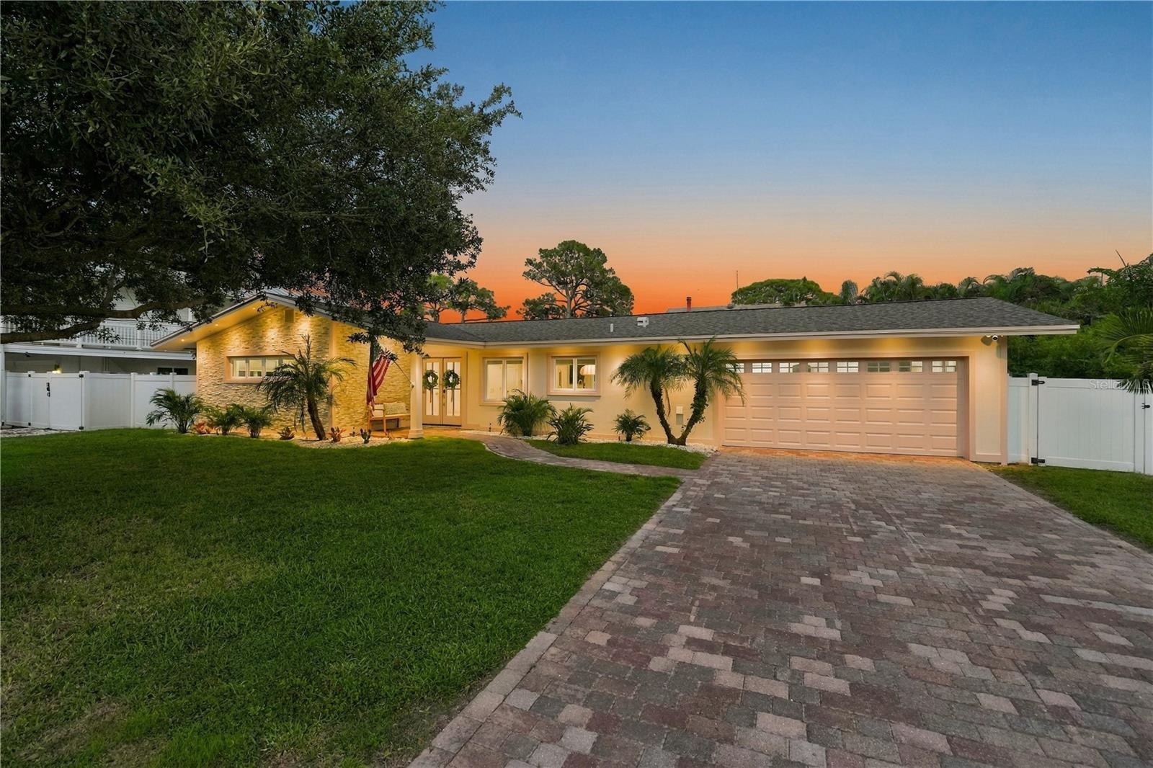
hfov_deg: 96.7
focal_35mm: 16
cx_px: 576
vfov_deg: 73.7
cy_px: 384
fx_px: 512
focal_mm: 16
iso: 1600
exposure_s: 1/50
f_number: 5.6
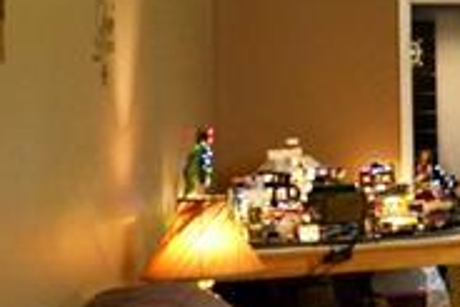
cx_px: 815
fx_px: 1138
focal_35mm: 89
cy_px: 40
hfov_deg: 18.3
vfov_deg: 15.2
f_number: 4
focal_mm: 16
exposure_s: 1/160
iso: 4000
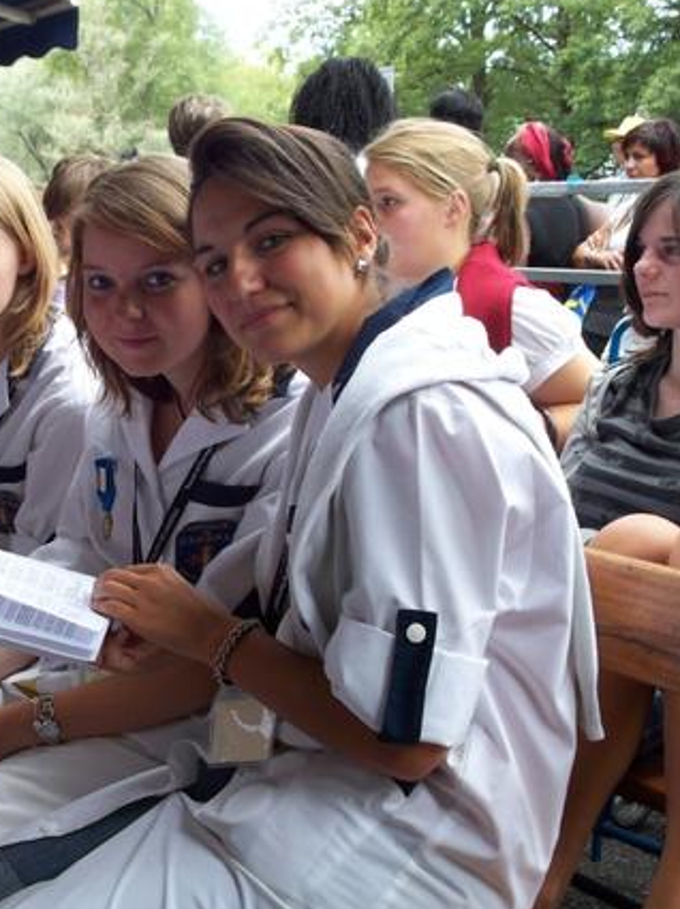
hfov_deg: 23.6
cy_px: 397
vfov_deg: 31.7
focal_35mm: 61
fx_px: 1600
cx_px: 135
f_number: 3.4
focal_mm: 7.9
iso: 64
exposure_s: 1/60
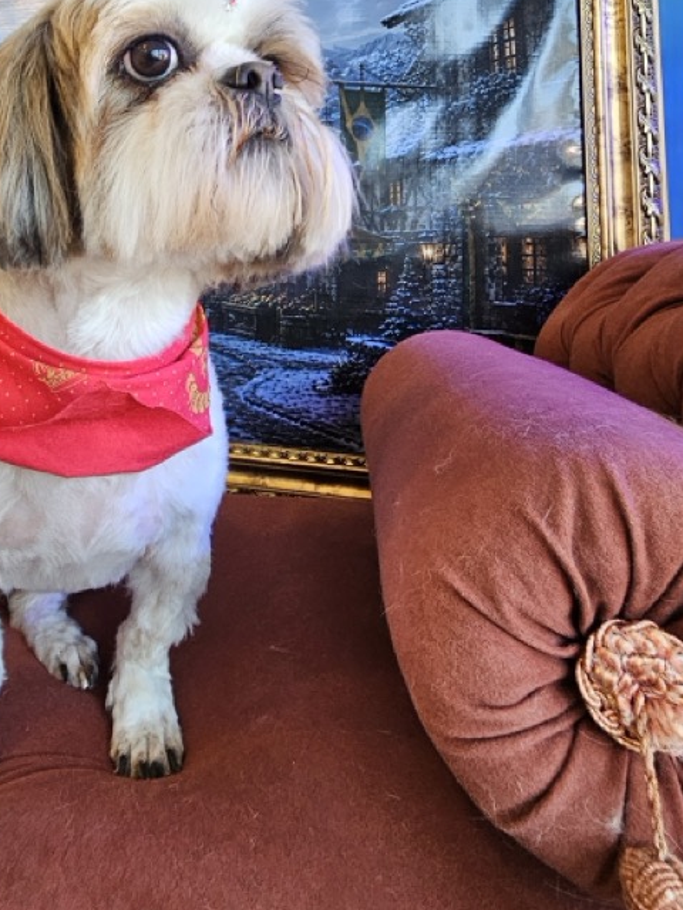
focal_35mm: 26
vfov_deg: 61.3
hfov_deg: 50.0
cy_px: 172
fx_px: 684
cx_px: 138
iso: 160
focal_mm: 2.2
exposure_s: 1/77.4
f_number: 2.2
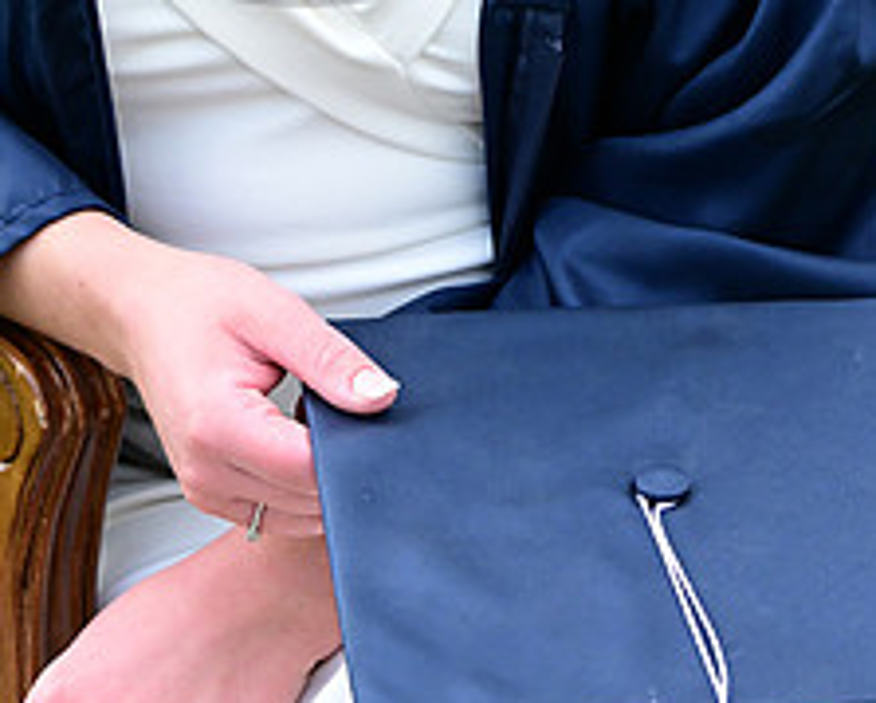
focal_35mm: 200
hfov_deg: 9.6
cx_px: 304
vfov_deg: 7.6
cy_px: -338
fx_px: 5192
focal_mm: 82
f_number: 7.1
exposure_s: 1/800
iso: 1000
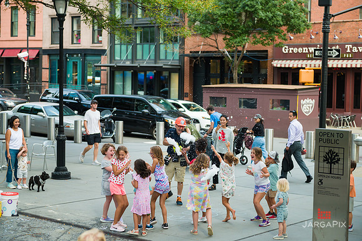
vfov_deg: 19.4
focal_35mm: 70
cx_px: 181
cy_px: 120
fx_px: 703
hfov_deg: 28.9
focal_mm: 70
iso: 800
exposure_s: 1/1000
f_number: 3.2
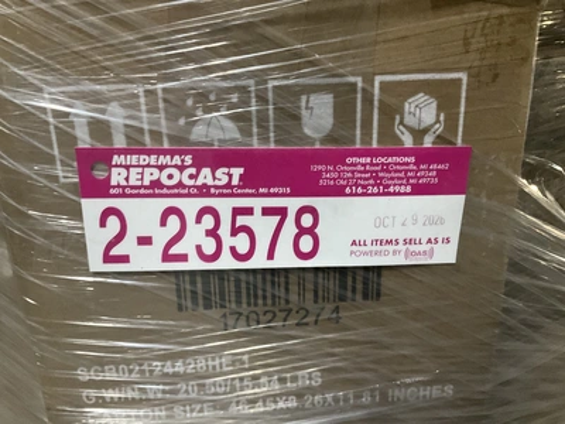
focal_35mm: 29
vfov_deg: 48.2
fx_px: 473
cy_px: 212
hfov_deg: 61.7
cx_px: 282
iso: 400
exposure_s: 1/30
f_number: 1.8
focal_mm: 3
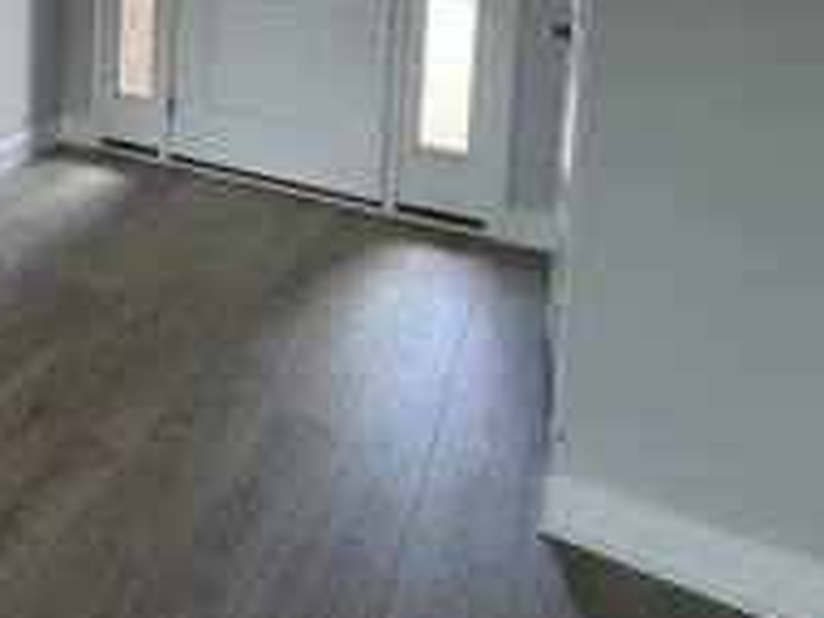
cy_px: -58
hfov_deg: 41.8
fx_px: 833
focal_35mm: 35
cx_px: -82
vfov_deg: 35.1
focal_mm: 2.22
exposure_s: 1/120
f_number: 2.2
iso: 80
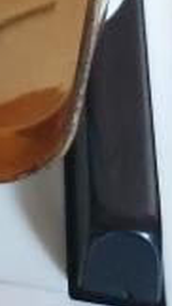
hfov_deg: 5.6
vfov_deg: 10.9
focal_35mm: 179
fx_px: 1453
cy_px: -314
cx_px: -590
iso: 320
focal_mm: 4.3
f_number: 1.5
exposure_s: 1/20
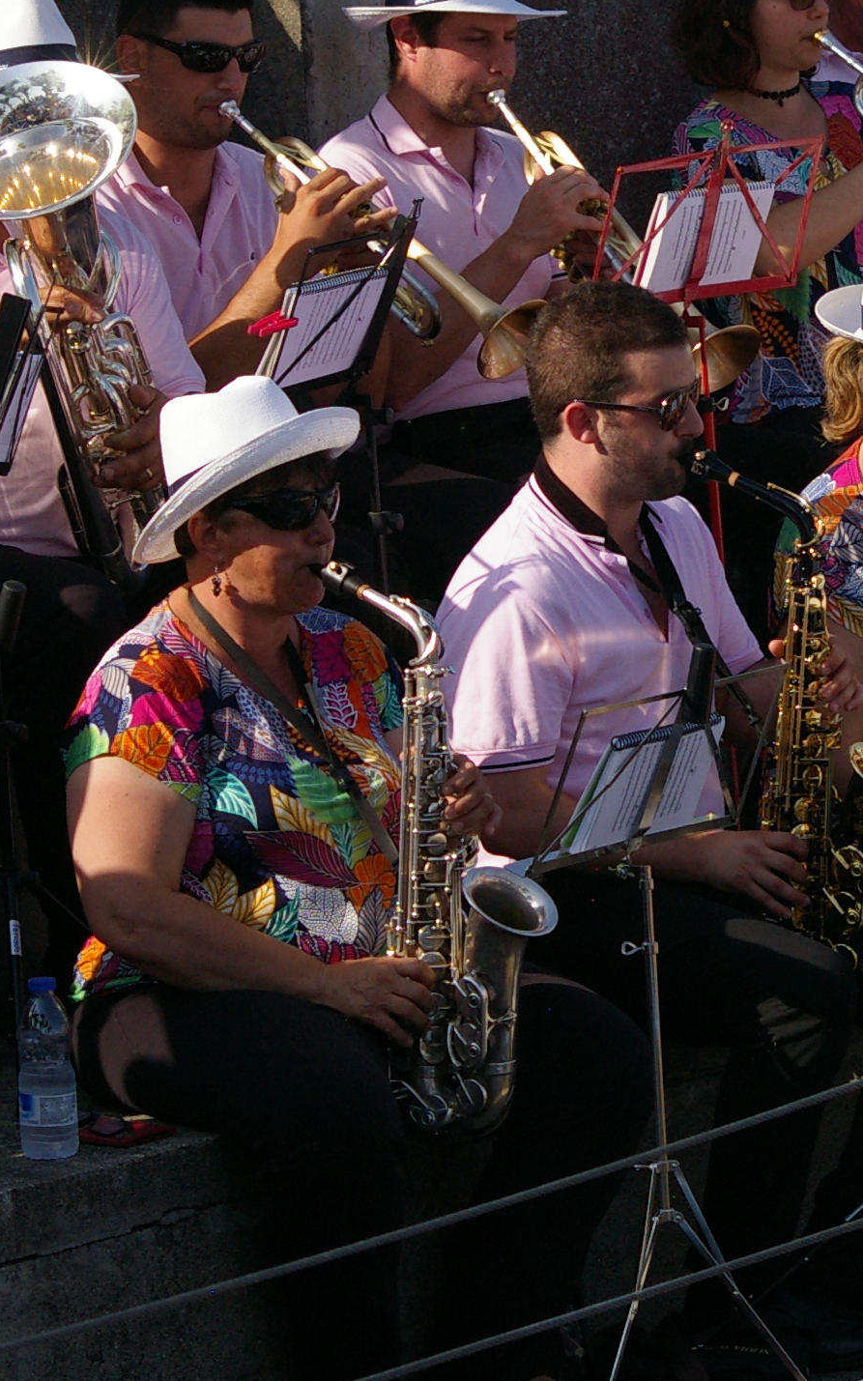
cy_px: 443
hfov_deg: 5.8
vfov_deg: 9.3
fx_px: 8468
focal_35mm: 225
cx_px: 785
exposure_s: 1/1500
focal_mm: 70
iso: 400
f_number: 5.6
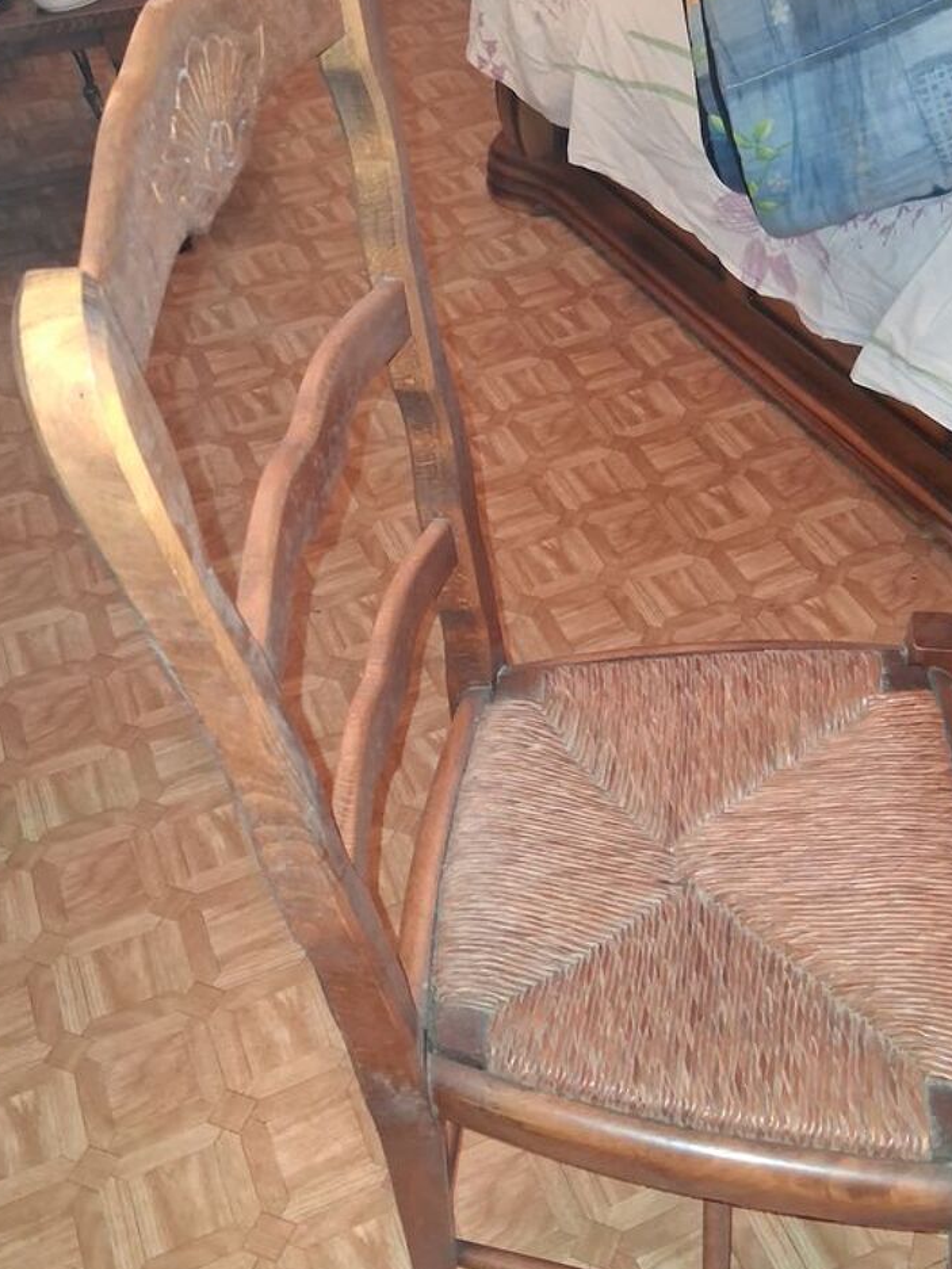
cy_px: 675
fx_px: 1356
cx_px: 573
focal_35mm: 37
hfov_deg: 38.5
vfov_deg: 50.1
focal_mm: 3.98
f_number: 1.8
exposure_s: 1/25
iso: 25
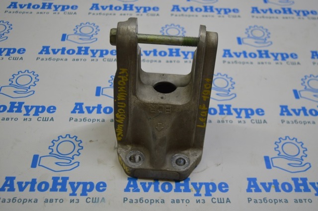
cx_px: 159
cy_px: 106
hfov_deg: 42.4
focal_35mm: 46
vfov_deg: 28.9
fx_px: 410
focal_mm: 31
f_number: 4.5
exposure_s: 1/80
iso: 400
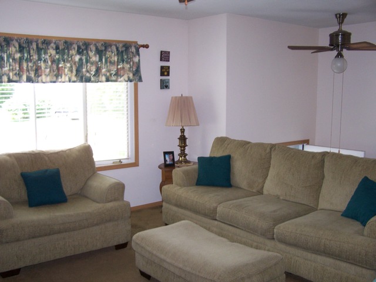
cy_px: 141
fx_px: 413
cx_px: 188
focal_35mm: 38
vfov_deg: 37.7
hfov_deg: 49.0
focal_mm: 6.3
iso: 140
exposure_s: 1/60
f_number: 2.8
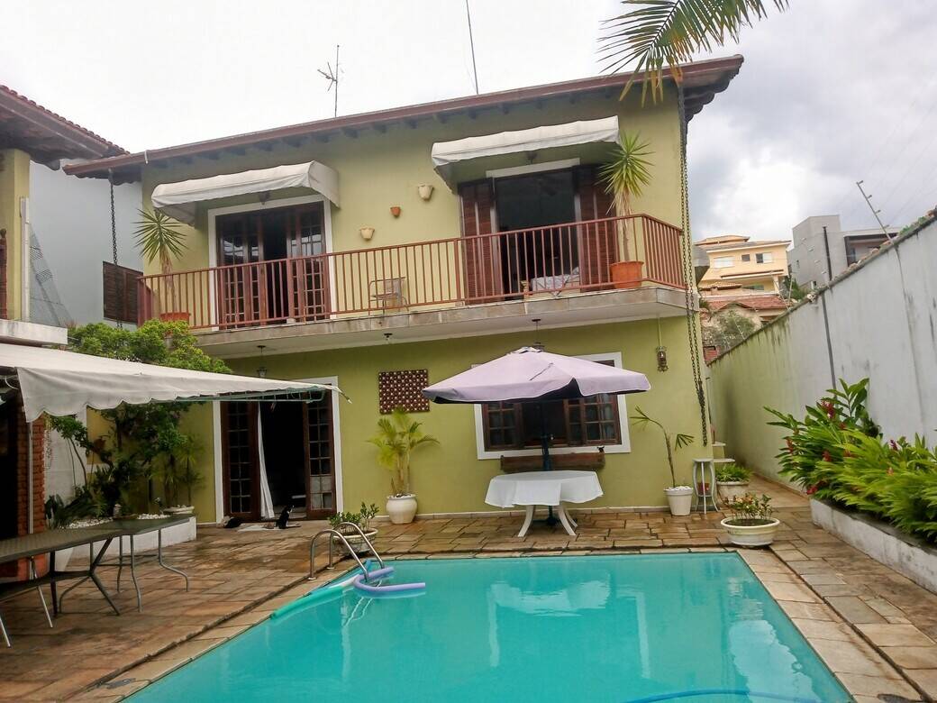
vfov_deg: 66.0
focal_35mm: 20
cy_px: 352
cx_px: 468
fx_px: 541
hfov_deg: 81.7
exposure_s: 1/831
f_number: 2
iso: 112
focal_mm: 3.54
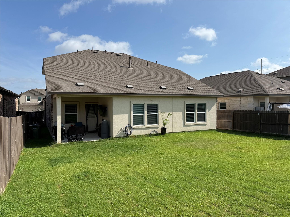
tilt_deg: -1.5
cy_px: 108
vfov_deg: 56.8
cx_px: 145
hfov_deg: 71.6
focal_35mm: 24
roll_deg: +0.1
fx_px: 201
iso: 80
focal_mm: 6.76
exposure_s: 1/5319
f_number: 1.78
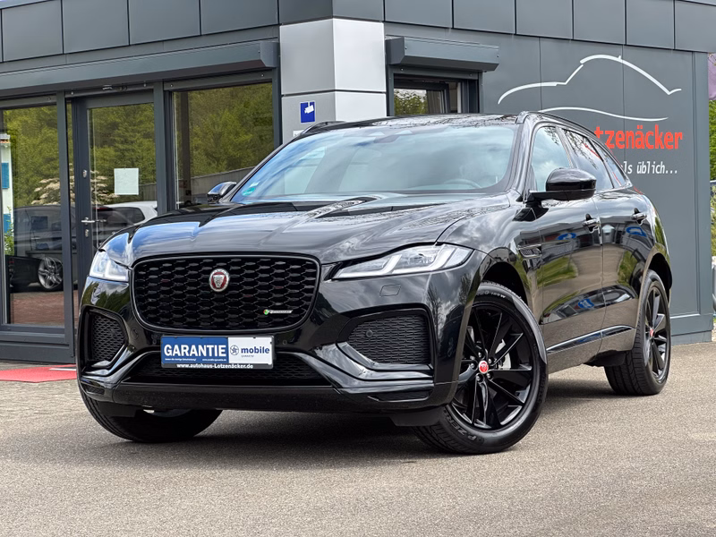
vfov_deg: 19.1
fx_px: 1593
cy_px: 268
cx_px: 358
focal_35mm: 77
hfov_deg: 25.3
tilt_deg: -2.4
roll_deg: +2.1
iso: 32
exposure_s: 1/239
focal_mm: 9
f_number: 2.8
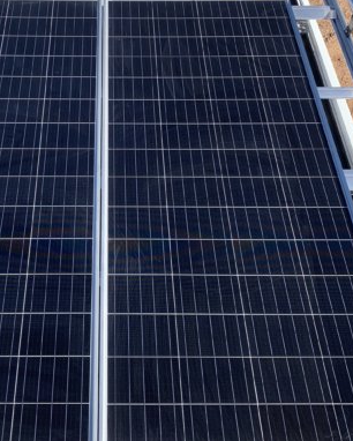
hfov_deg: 29.4
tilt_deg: -48.0
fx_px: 665
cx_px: 108
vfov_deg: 36.4
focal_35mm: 51
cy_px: 160
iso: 25
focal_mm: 4.25
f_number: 1.8
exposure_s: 1/1205
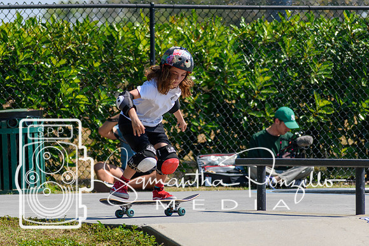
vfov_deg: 4.2
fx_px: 3383
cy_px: 123
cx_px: 184
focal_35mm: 330
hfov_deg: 6.2
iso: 360
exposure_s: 1/2000
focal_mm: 220
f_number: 5.6
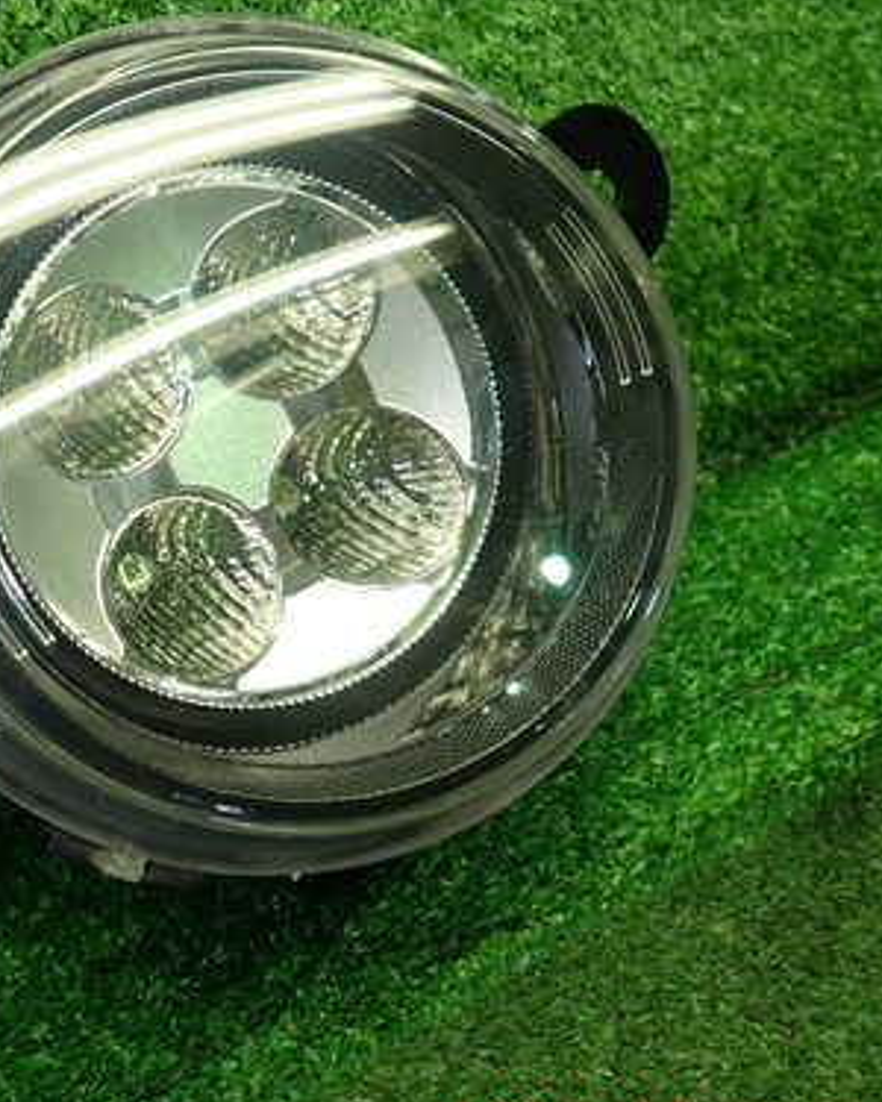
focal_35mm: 39
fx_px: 1273
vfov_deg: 46.8
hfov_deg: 37.4
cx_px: 238
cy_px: 508
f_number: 2
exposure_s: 1/60
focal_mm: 4.5
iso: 200
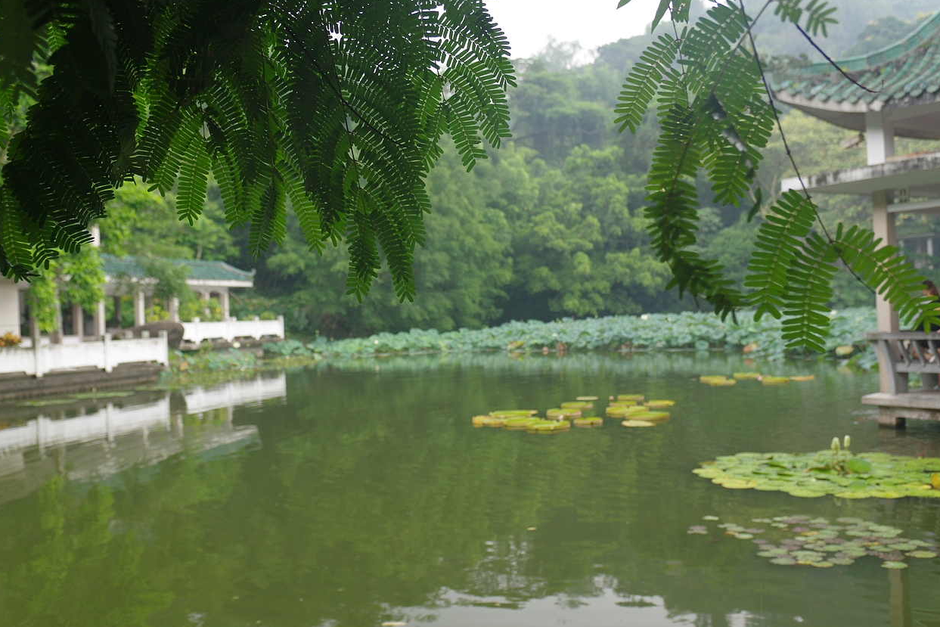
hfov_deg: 54.4
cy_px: 307
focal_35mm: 35
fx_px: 914
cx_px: 463
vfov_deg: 37.9
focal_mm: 23
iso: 400
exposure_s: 1/30
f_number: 4.5
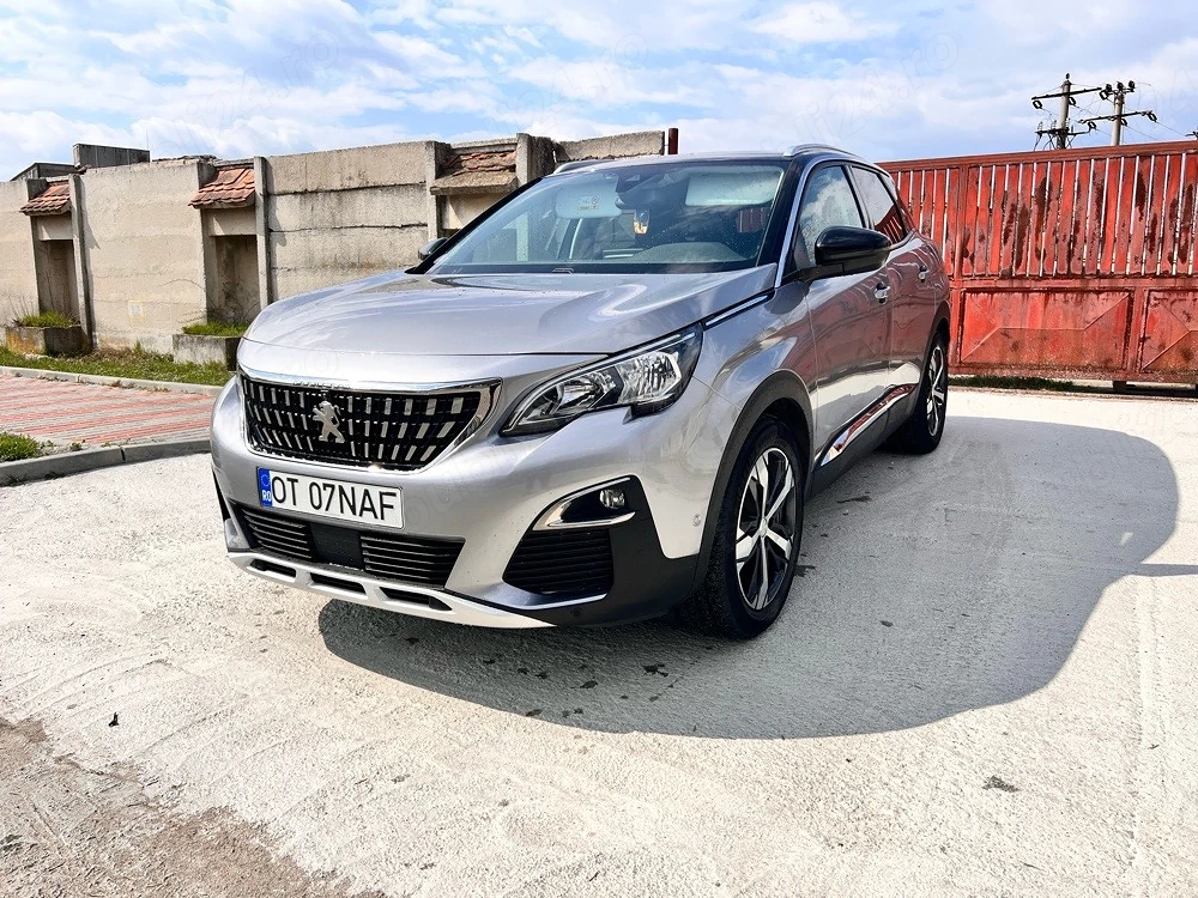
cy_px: 449
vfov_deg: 53.1
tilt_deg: -10.2
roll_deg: +0.0
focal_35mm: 26
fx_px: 900
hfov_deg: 67.3
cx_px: 599
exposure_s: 1/2457
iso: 50
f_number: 1.5
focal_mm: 5.7
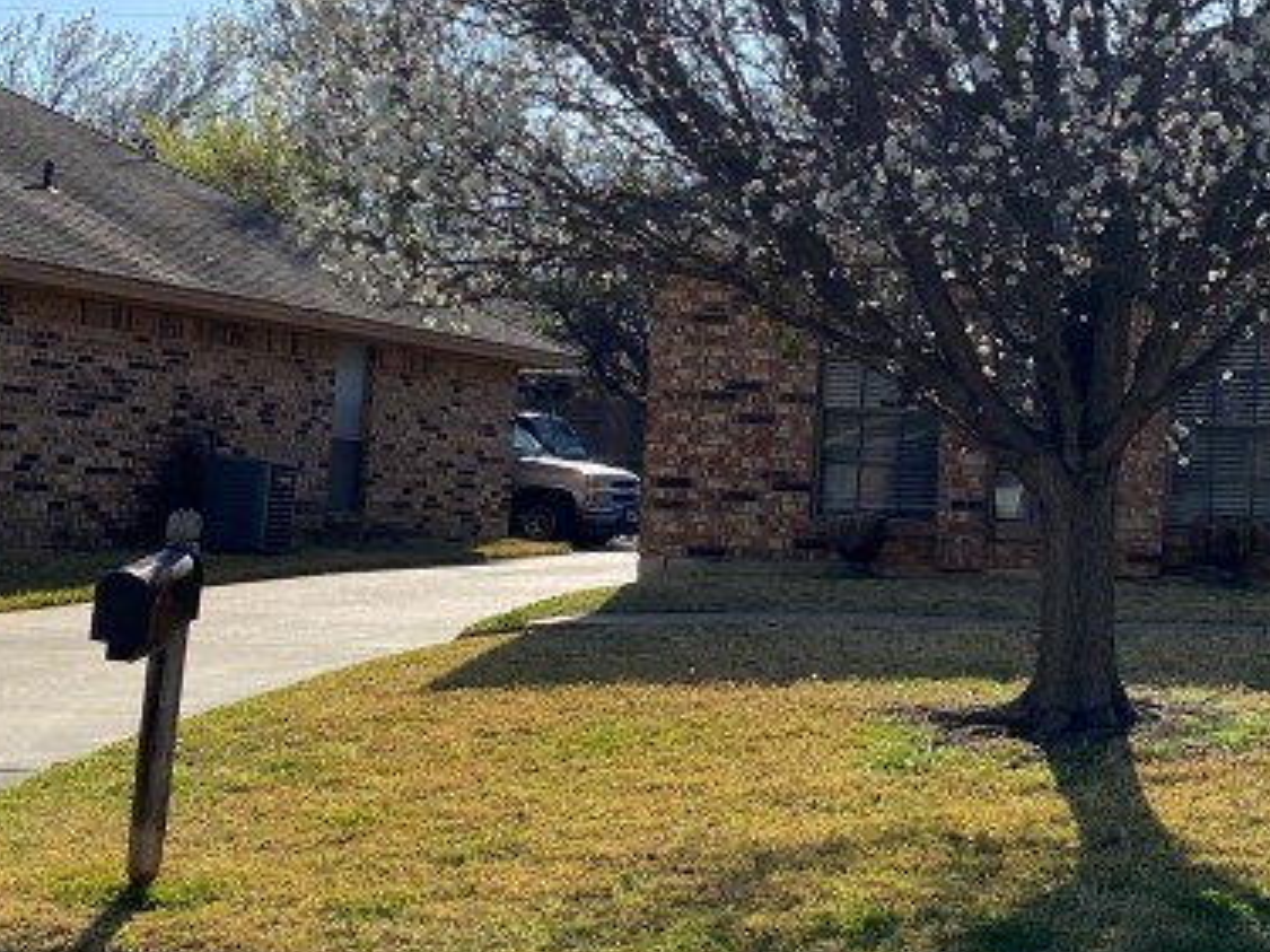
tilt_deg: +5.7
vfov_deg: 20.6
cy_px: 264
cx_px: 1091
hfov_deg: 26.7
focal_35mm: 71
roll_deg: -3.3
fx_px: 2604
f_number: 1.8
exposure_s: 1/3731
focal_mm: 4.25
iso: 32
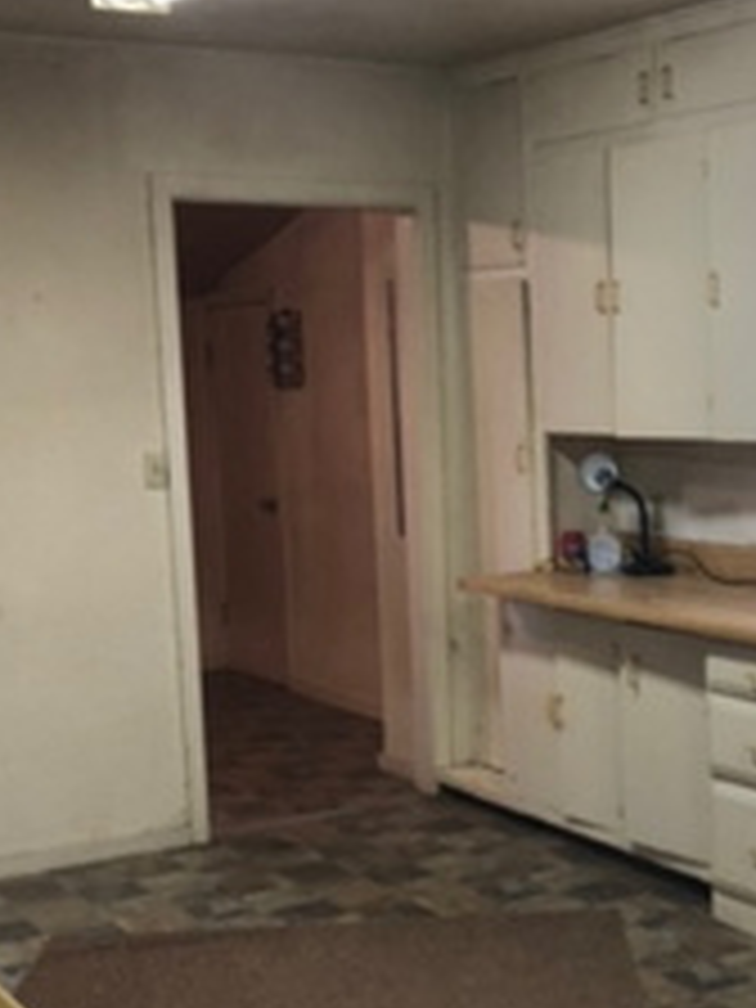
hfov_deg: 24.0
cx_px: 608
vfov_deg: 32.1
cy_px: 603
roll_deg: +1.6
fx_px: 1747
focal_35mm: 60
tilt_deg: -9.1
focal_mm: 3.99
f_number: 1.8
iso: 50
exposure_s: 1/15
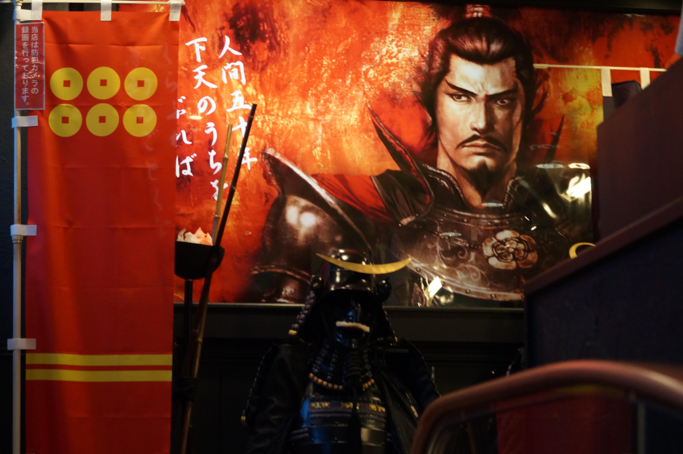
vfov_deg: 20.1
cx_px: 342
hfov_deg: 29.9
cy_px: 227
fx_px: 1279
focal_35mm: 68
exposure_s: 1/80
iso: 1250
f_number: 5.6
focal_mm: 45
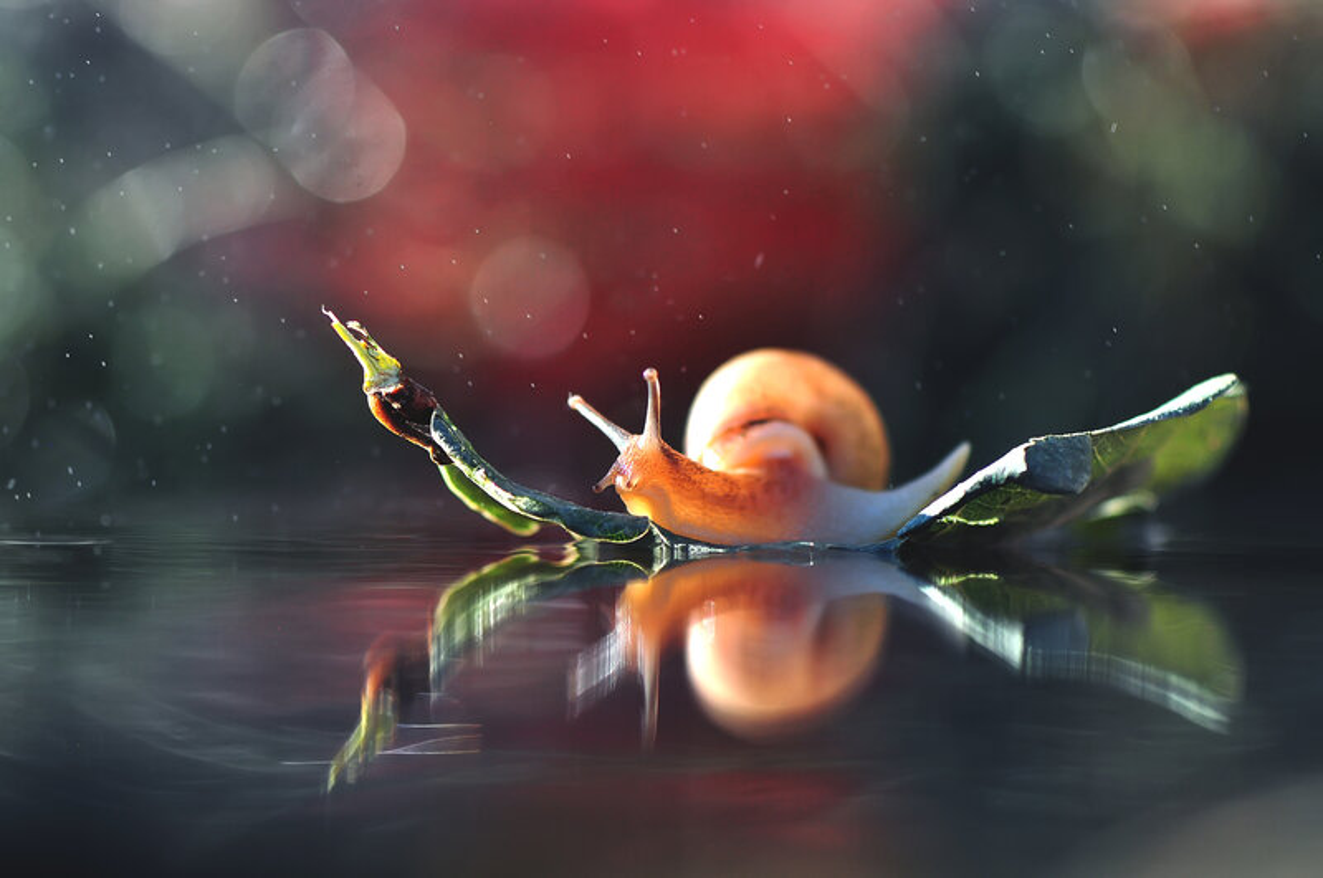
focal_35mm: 158
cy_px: 439
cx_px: 662
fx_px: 5780
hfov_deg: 13.1
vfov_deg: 8.7
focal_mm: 105
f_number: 4
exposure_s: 1/1250
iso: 400
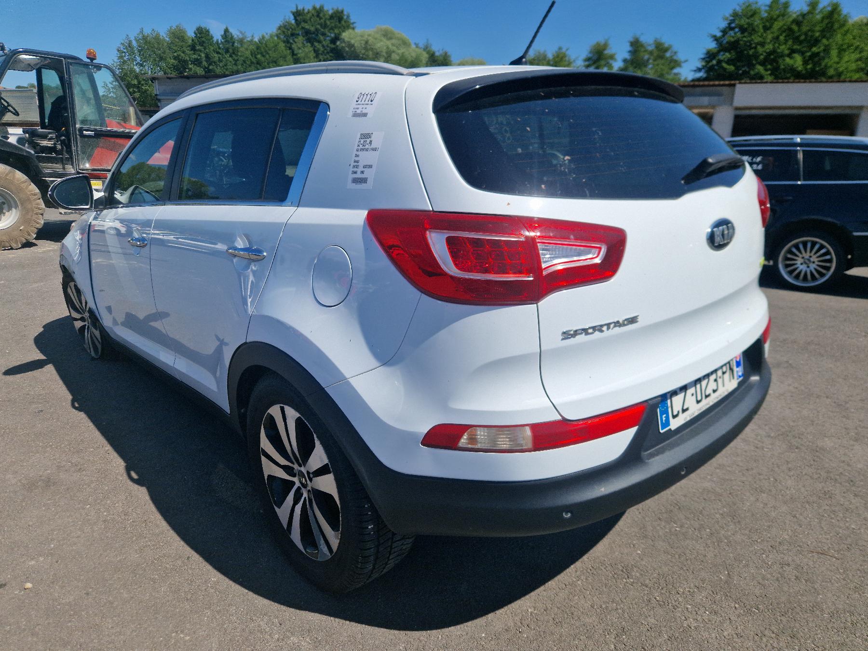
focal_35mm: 23
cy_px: 326
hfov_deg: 73.9
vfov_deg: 58.9
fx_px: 577
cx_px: 434
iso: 50
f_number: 1.8
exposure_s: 1/2500
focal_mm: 5.4
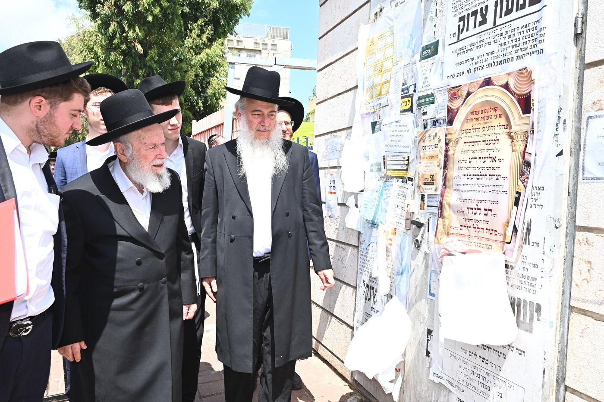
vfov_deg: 45.0
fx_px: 486
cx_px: 302
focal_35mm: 29
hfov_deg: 63.7
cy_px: 201
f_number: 11
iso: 400
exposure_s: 1/200
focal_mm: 29
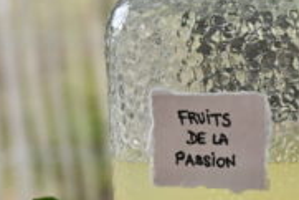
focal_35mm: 254
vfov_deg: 5.4
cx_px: 682
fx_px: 2111
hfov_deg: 7.6
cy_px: 90
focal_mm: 45
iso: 125
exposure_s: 1/125
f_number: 3.5
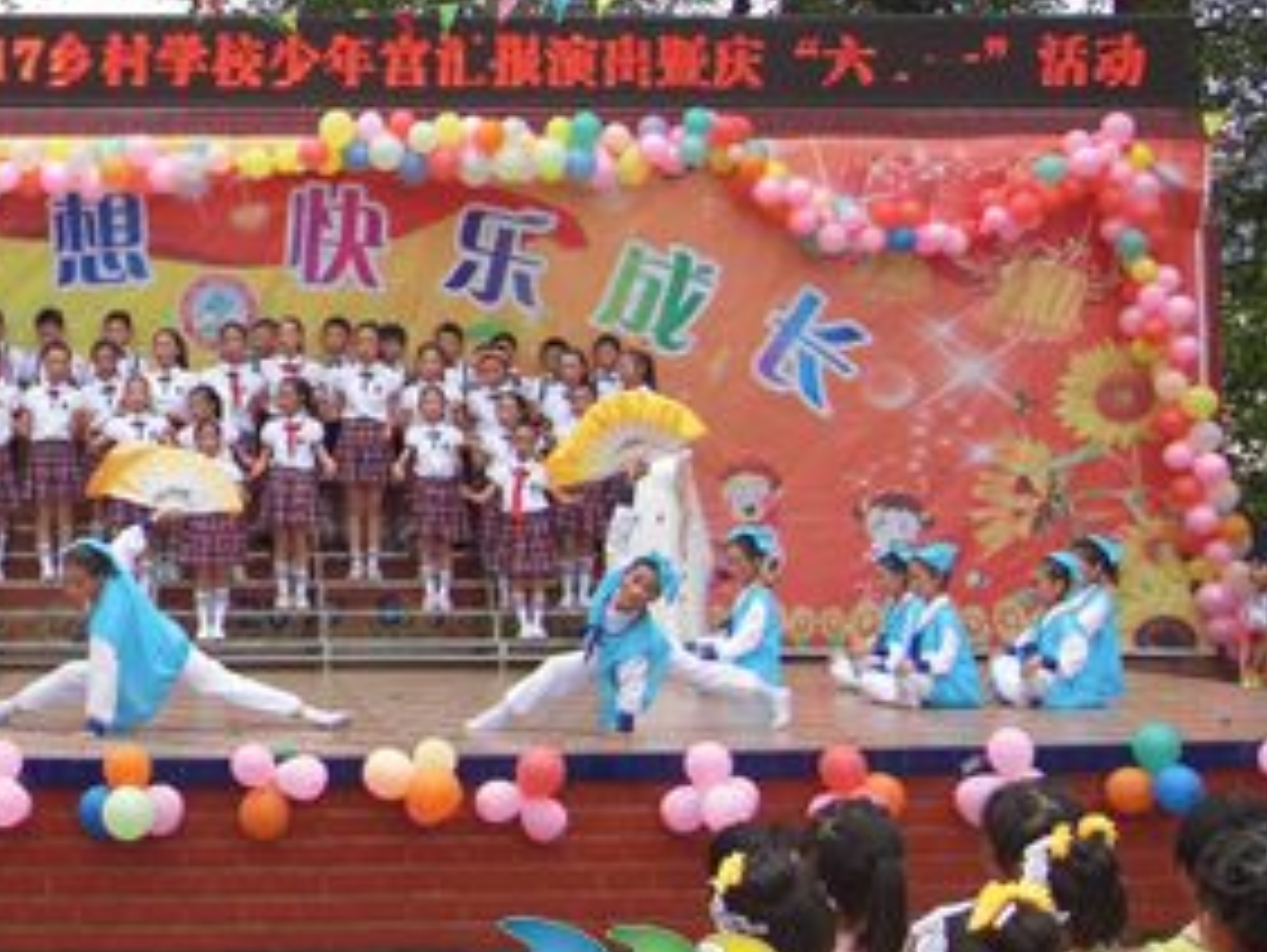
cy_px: 388
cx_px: 198
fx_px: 2271
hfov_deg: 30.2
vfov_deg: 23.7
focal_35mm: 62
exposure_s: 1/500
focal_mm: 6.3
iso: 100
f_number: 3.2
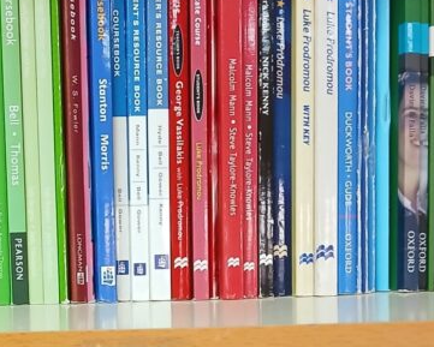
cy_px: 309
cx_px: 90
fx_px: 925
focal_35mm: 72
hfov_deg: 26.0
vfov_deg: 20.9
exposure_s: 1/50
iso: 200
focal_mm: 3.98
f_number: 1.8
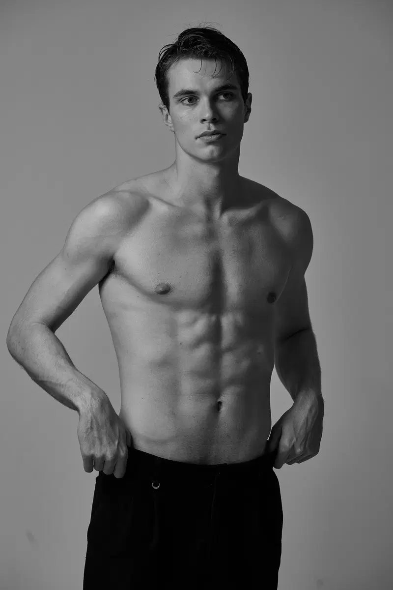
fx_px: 2374
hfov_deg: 9.5
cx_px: 196
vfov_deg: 14.2
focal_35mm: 145
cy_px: 295
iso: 1000
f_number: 6.3
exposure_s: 1/125
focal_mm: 145
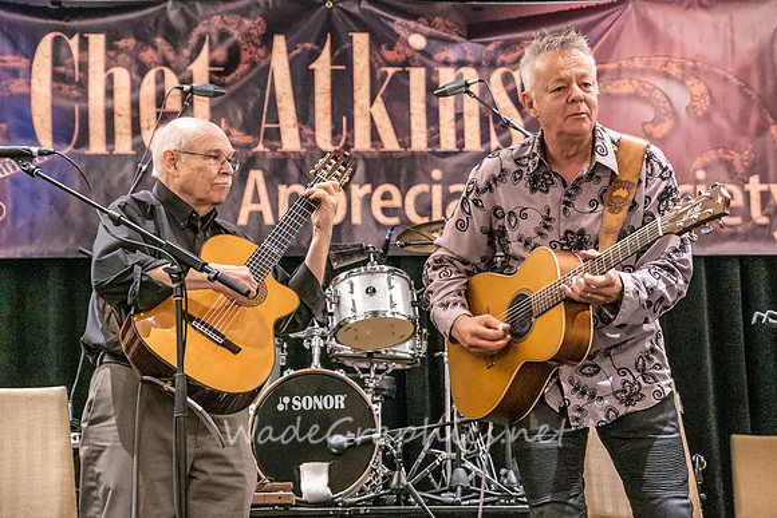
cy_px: 249
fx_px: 2042
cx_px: 388
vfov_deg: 14.5
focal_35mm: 95
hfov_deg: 21.5
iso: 8000
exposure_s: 1/160
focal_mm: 69
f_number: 5.6
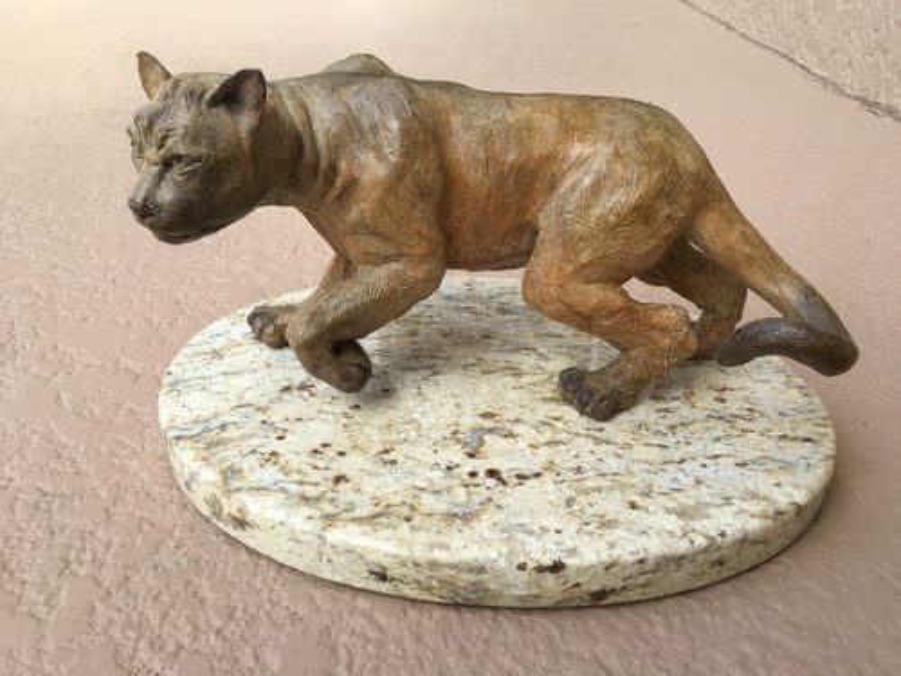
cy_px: 338
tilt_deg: -27.6
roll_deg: -1.8
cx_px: 450
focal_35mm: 29
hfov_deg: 61.7
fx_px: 755
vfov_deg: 48.2
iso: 25
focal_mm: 4.15
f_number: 2.2
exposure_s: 1/490
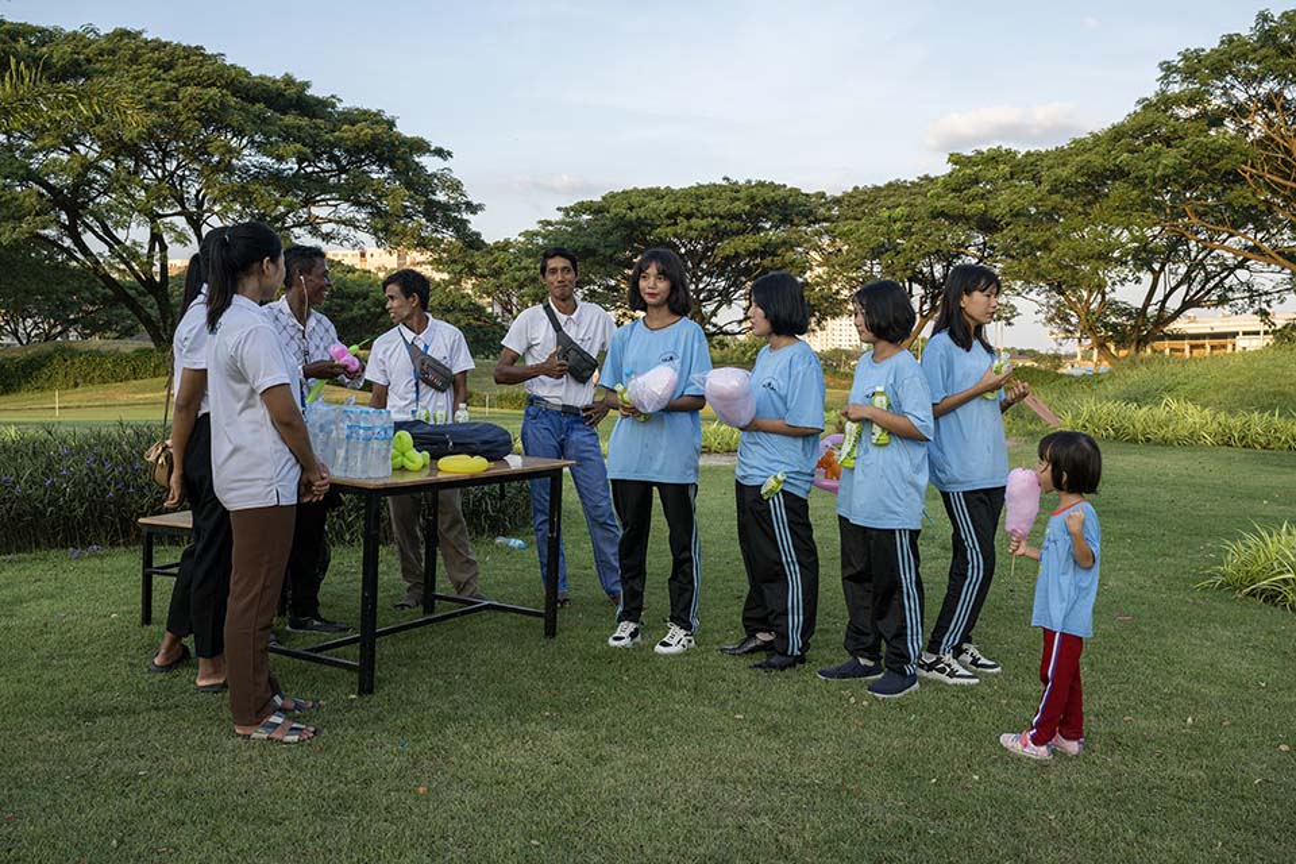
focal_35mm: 34
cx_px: 648
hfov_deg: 55.8
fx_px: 1224
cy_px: 432
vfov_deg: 38.9
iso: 360
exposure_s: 1/250
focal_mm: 34
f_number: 7.1
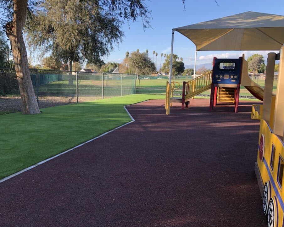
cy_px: 113
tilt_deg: -8.2
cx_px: 131
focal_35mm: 31
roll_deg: -1.9
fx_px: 261
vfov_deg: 47.1
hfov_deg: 57.1
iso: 20
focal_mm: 4
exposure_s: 1/312
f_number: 1.8
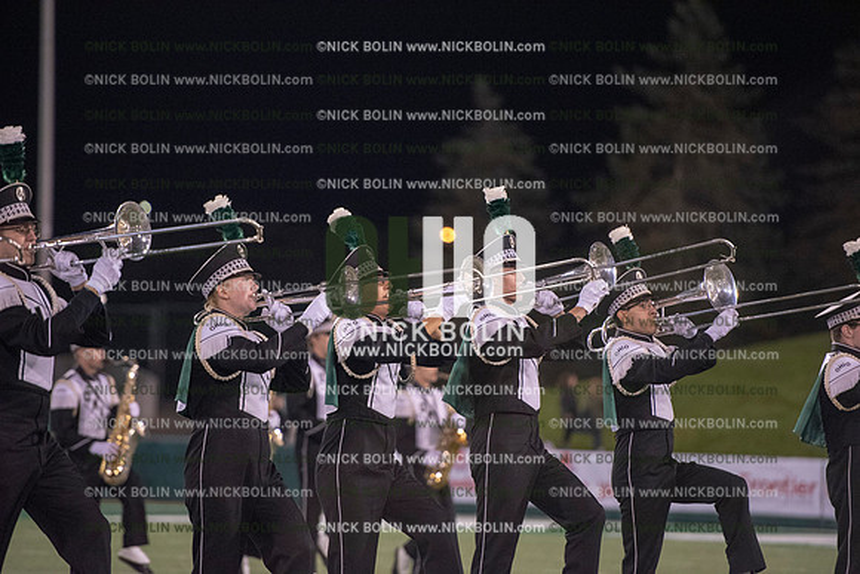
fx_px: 4779
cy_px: 287
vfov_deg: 6.9
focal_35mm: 200
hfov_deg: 10.3
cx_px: 430
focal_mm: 200
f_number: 3.2
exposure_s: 1/1250
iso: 5000
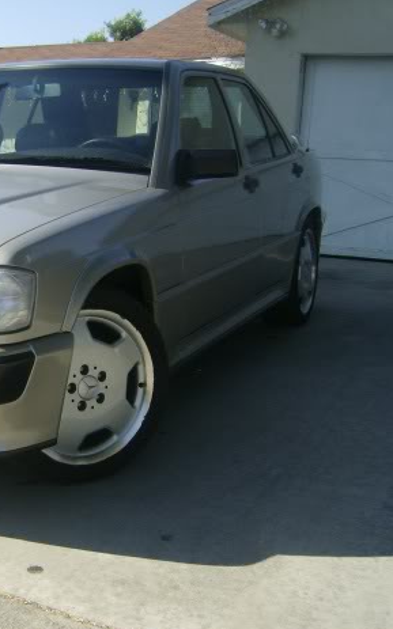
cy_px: 318
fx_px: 892
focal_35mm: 52
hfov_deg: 23.8
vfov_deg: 38.9
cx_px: 0
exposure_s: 1/342
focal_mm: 6
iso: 100
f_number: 4.7
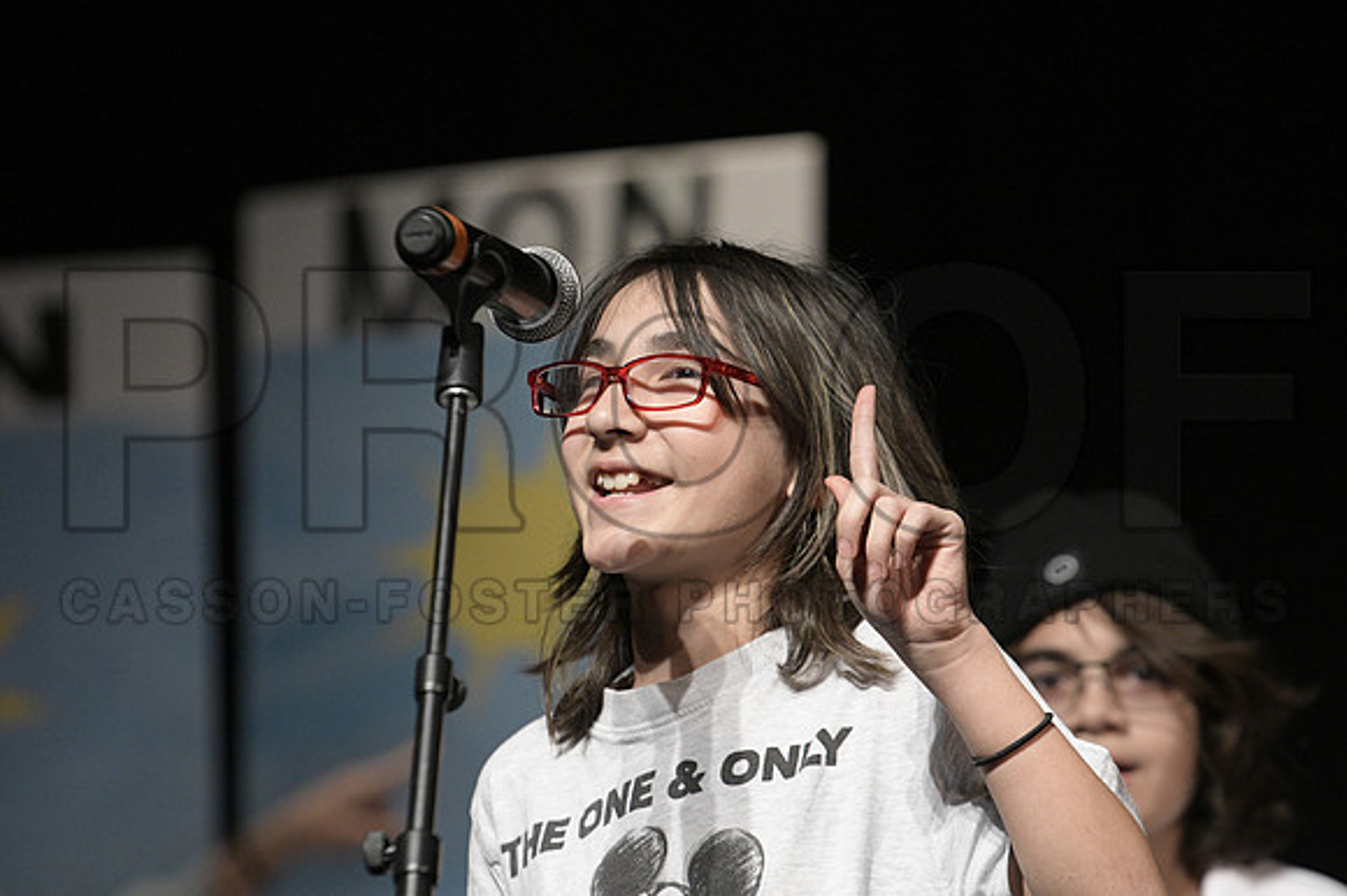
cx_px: 674
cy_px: 448
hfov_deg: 6.9
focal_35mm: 300
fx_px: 11218
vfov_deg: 4.6
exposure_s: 1/250
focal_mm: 200
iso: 2500
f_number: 3.5
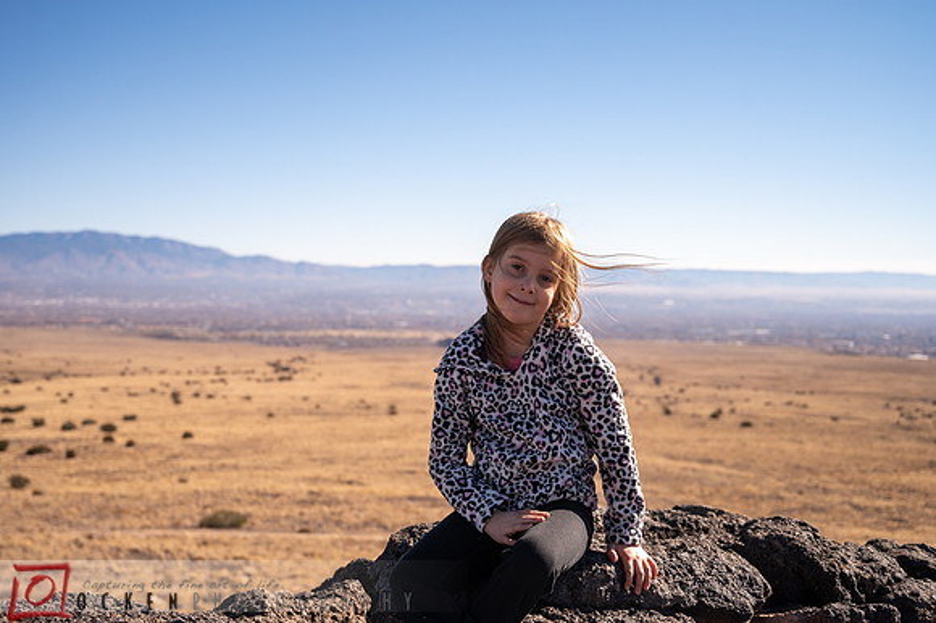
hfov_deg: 45.0
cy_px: 312
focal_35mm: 43
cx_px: 468
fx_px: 1130
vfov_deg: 30.8
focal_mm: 43
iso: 200
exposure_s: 1/3200
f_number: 4
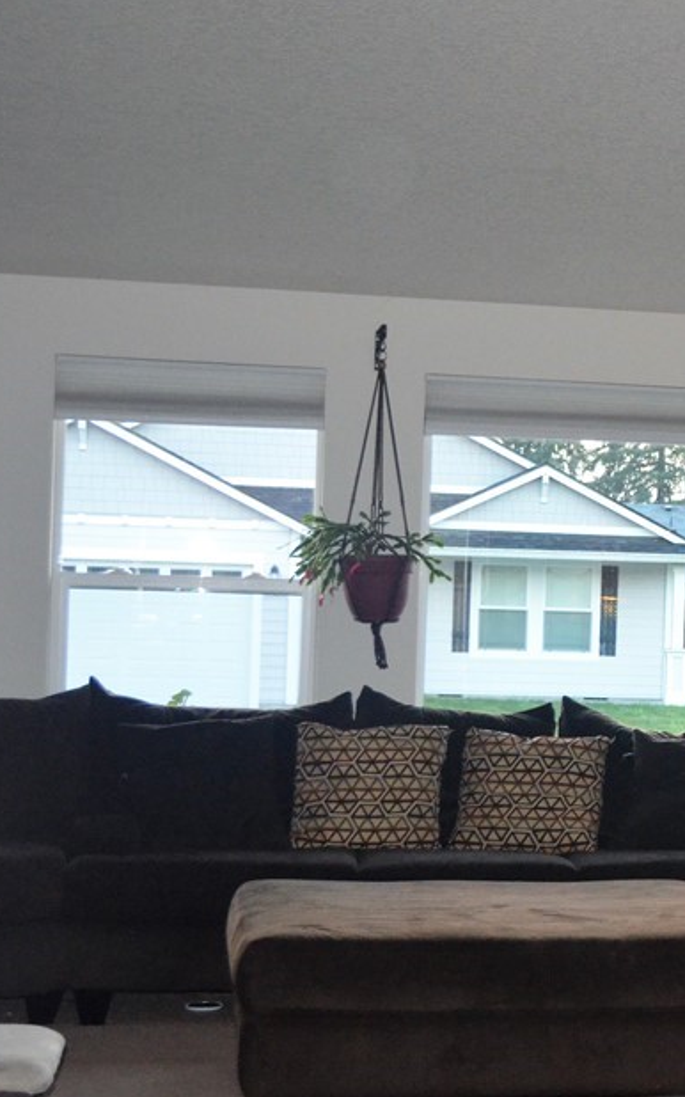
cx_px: 941
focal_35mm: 86
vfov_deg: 24.1
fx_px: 2570
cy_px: 572
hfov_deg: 14.4
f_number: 4.8
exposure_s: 1/60
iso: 3200
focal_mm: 32
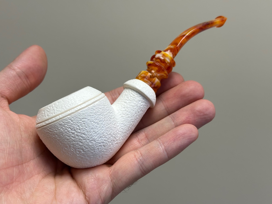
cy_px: 102
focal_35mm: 48
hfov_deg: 39.7
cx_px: 136
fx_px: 377
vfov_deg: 30.3
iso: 64
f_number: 1.78
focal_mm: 6.86
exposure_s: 1/121
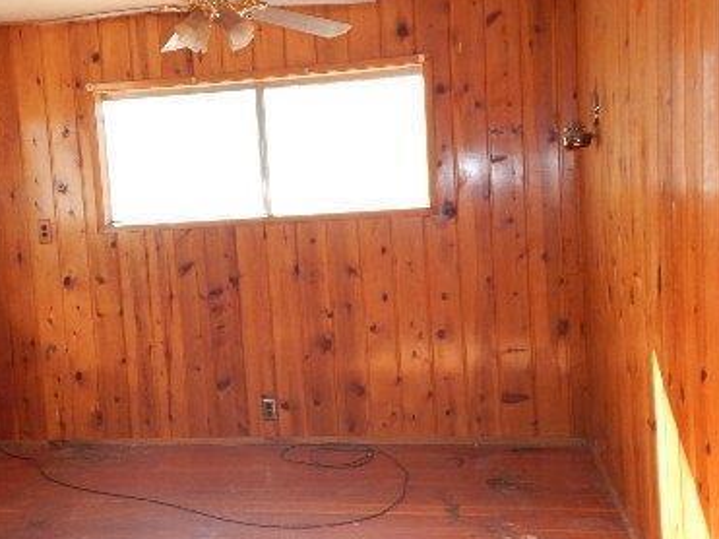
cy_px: 260
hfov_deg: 48.5
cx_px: 271
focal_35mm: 38
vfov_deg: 37.7
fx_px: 789
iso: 125
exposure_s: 1/50
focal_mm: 4
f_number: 3
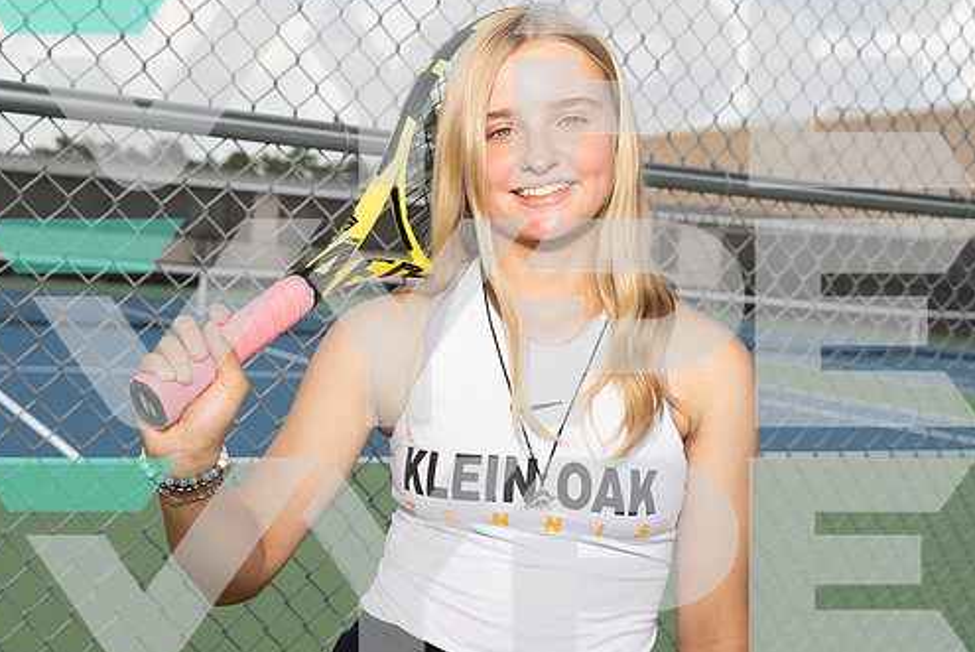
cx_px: 481
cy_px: 324
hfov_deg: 41.1
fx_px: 1301
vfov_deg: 28.1
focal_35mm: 48
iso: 100
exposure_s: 1/250
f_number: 5.6
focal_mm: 41
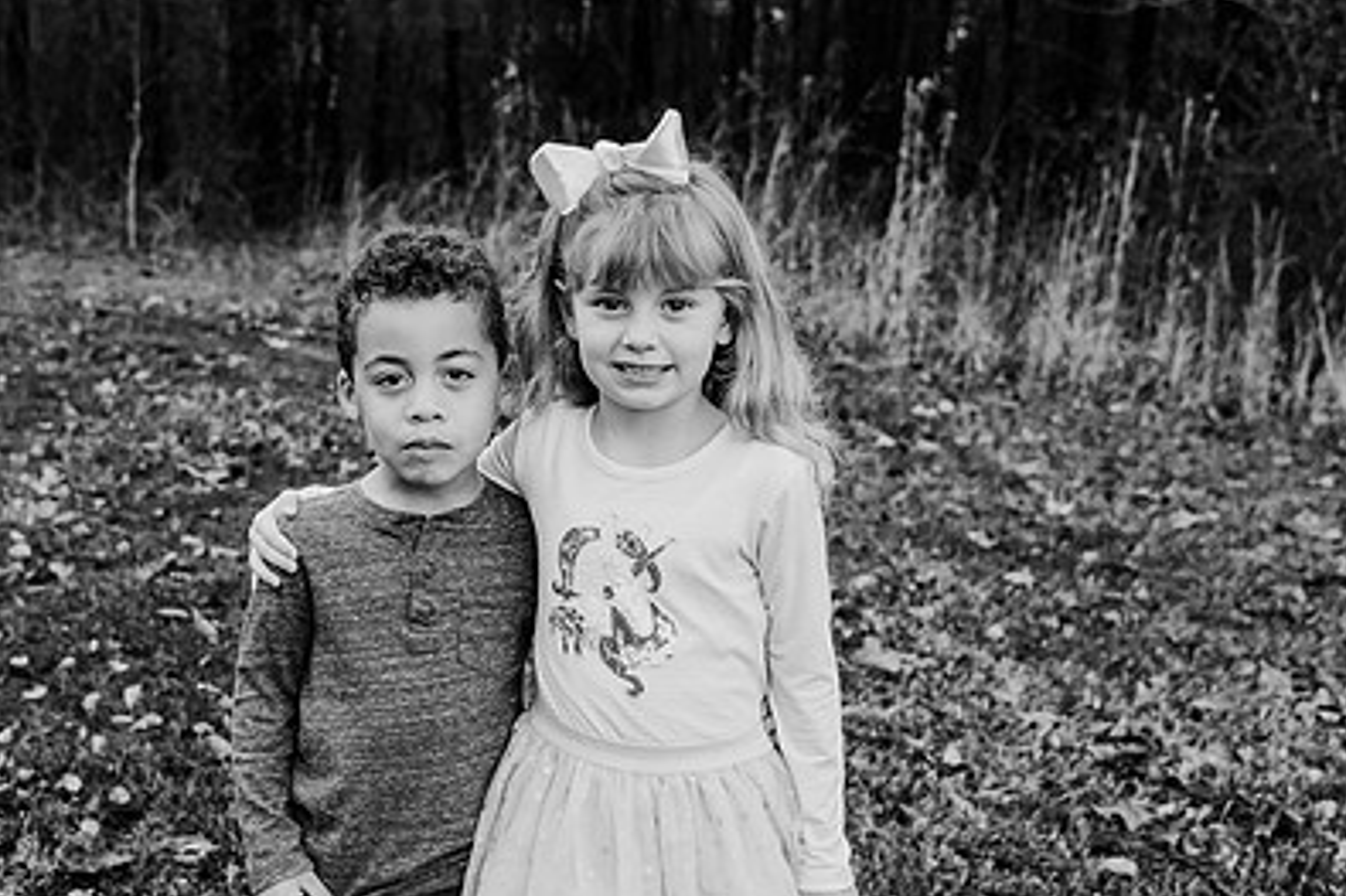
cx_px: 518
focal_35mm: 47
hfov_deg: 41.7
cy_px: 455
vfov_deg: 28.6
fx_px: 1756
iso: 800
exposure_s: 1/800
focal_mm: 32
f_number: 4
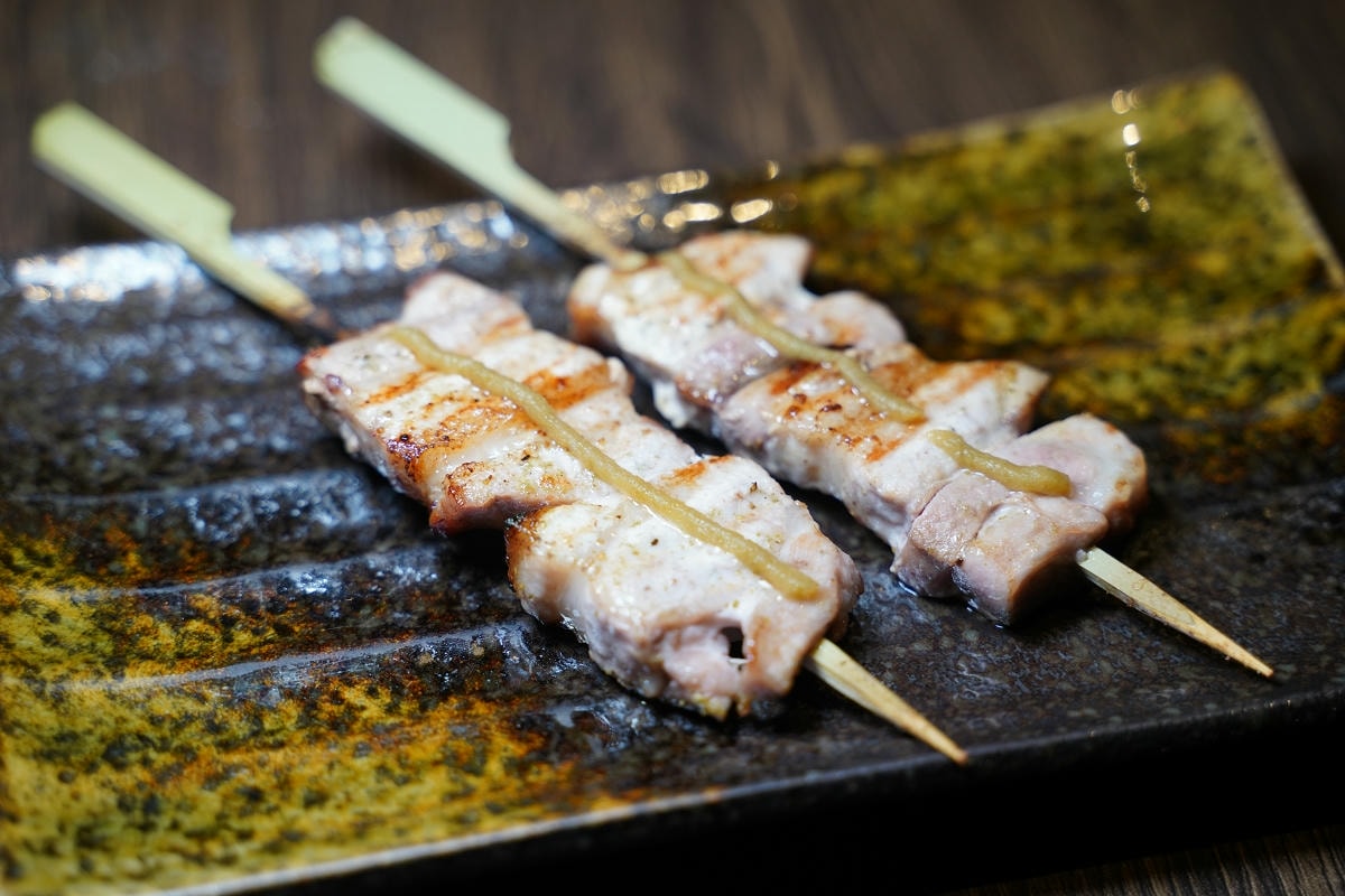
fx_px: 2802
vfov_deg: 18.2
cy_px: 448
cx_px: 672
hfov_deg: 27.0
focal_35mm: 75
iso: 500
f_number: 4
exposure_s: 1/80
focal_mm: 75
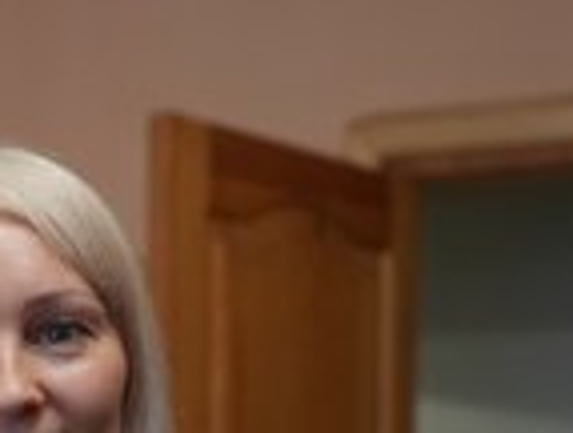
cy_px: 523
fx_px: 1693
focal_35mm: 102
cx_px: 24
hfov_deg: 18.8
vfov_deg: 14.1
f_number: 2.8
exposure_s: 1/400
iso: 8000
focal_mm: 38
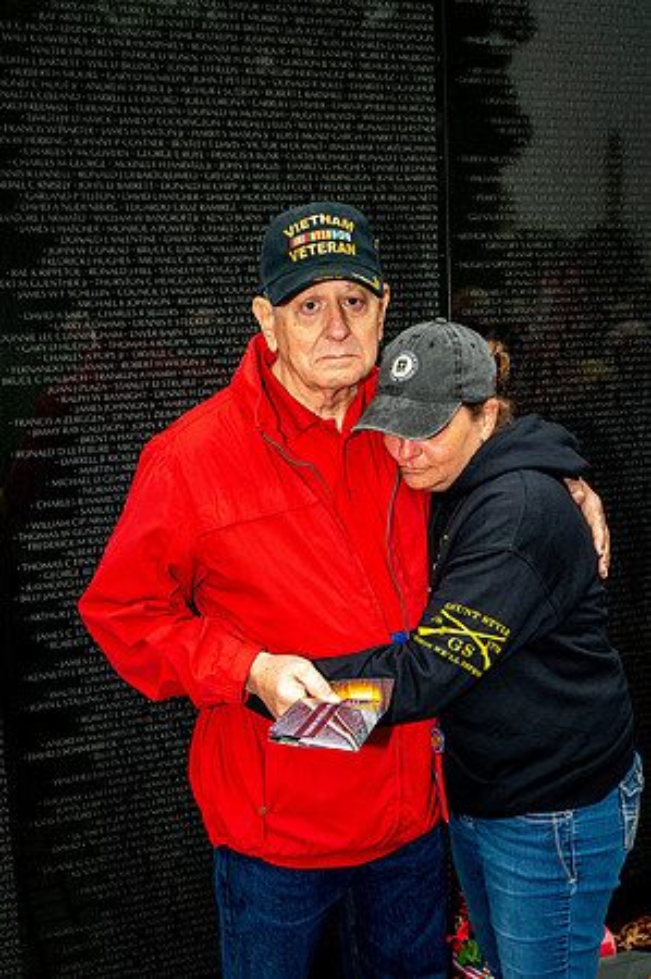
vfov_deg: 48.5
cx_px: 326
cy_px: 490
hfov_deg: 33.3
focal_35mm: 40
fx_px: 1087
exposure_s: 1/640
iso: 1100
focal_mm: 40
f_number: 8
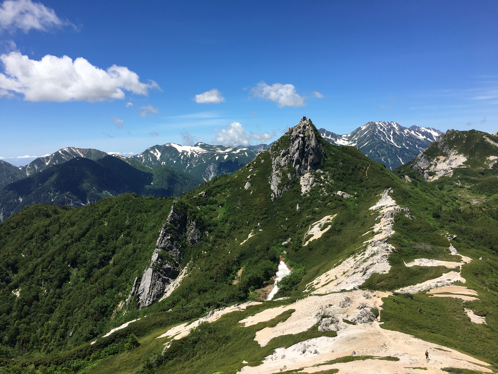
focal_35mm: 29
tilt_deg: -5.6
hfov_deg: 61.7
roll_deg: +1.9
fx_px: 417
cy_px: 187
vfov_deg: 48.2
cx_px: 249
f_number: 2.2
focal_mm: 4.15
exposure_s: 1/1709
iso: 25
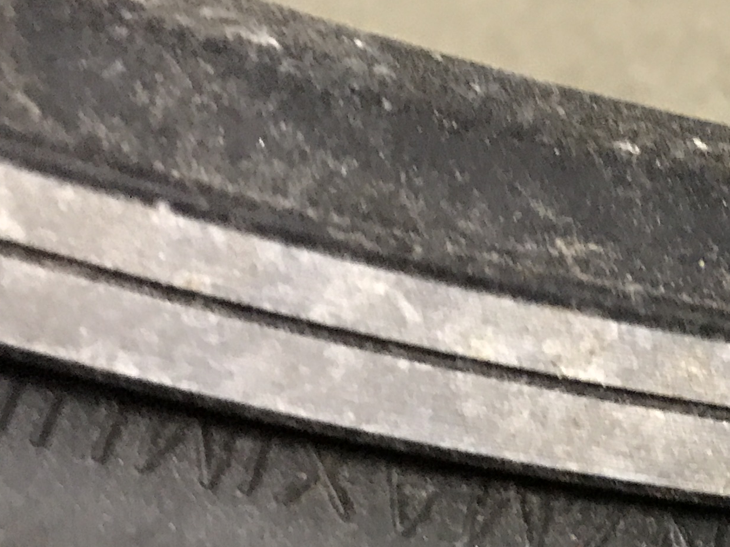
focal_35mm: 91
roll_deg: -1.1
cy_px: 332
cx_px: 1065
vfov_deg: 16.2
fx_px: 1918
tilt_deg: -35.6
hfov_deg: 19.1
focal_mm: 3.99
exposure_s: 1/7
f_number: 1.8
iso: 80
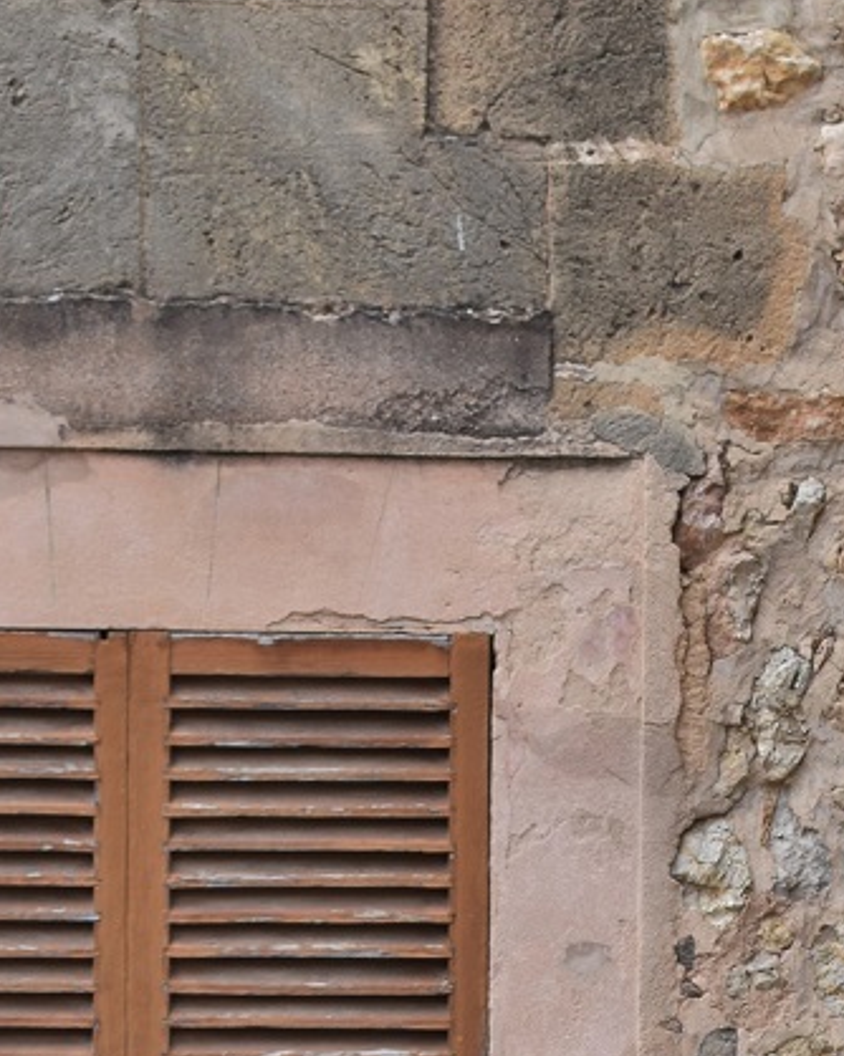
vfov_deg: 12.3
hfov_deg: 9.7
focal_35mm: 157
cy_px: 884
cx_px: 1119
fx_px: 4896
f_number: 8
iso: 220
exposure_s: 1/250
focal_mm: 31
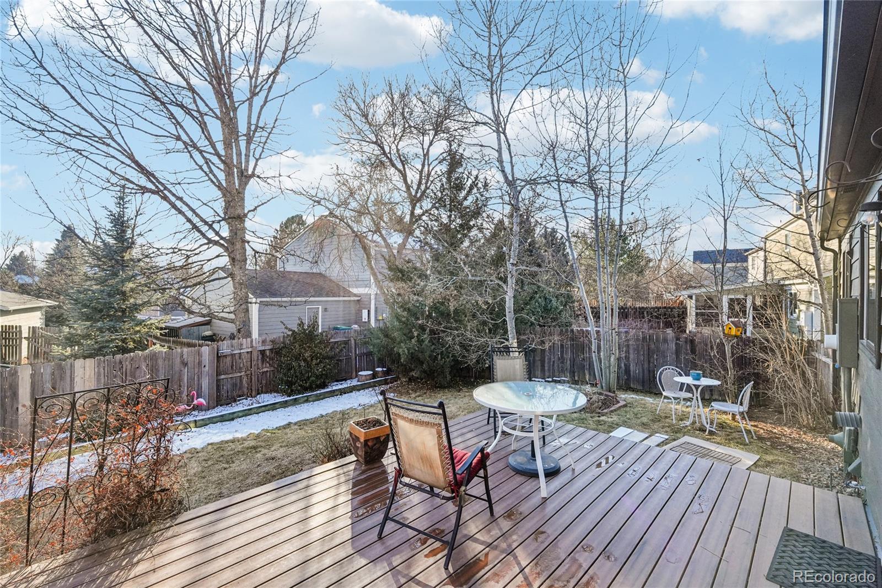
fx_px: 367
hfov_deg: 100.4
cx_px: 441
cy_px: 294
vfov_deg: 77.3
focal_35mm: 15
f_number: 8
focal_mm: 10
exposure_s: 1/320
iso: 800
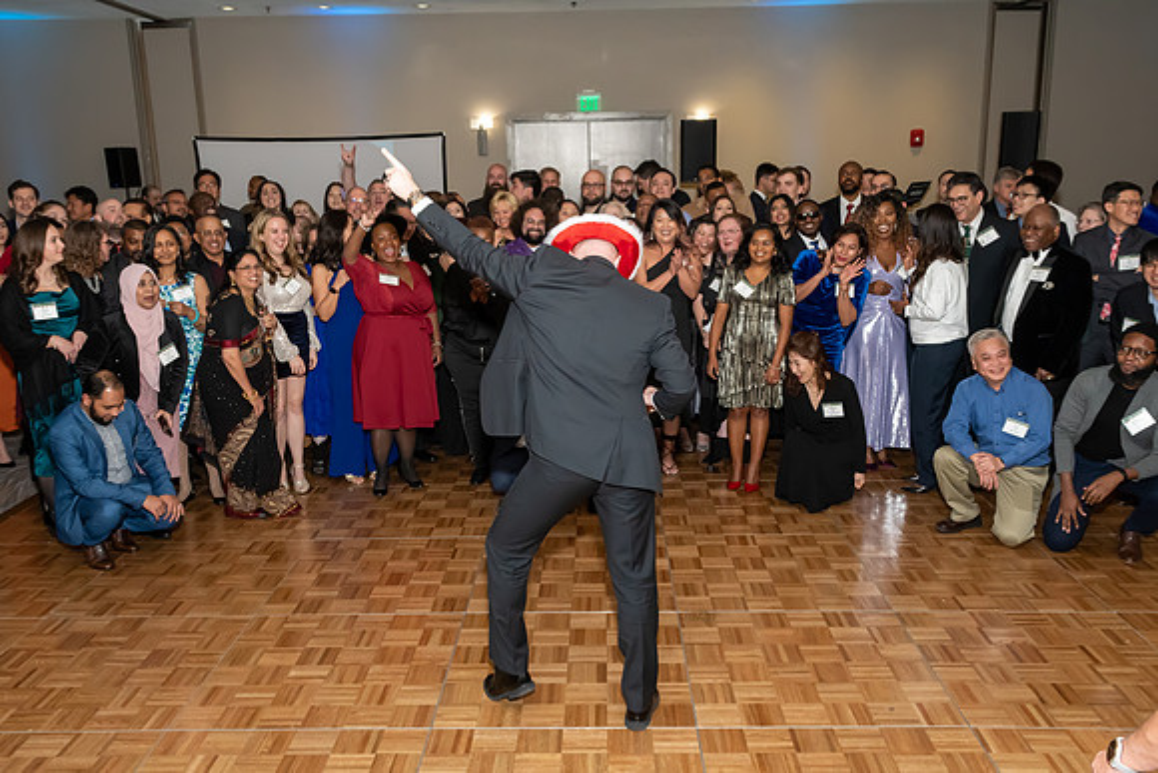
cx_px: 579
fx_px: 1013
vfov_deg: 41.8
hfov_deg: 59.5
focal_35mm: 31
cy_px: 387
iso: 2500
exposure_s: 1/250
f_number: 9
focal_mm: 20
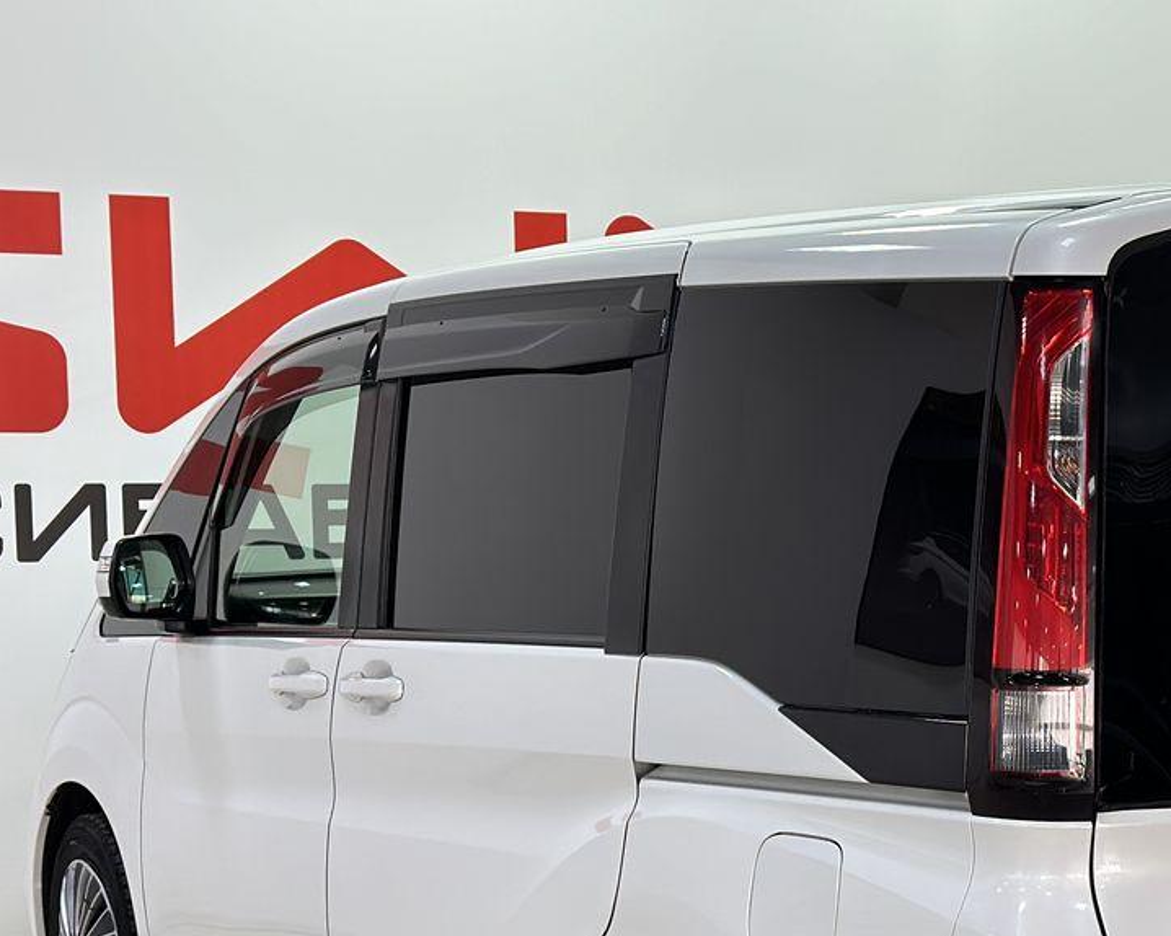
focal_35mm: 94
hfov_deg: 20.2
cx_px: 936
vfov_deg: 16.2
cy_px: 799
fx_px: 3257
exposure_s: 1/100
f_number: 1.78
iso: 80
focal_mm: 6.86
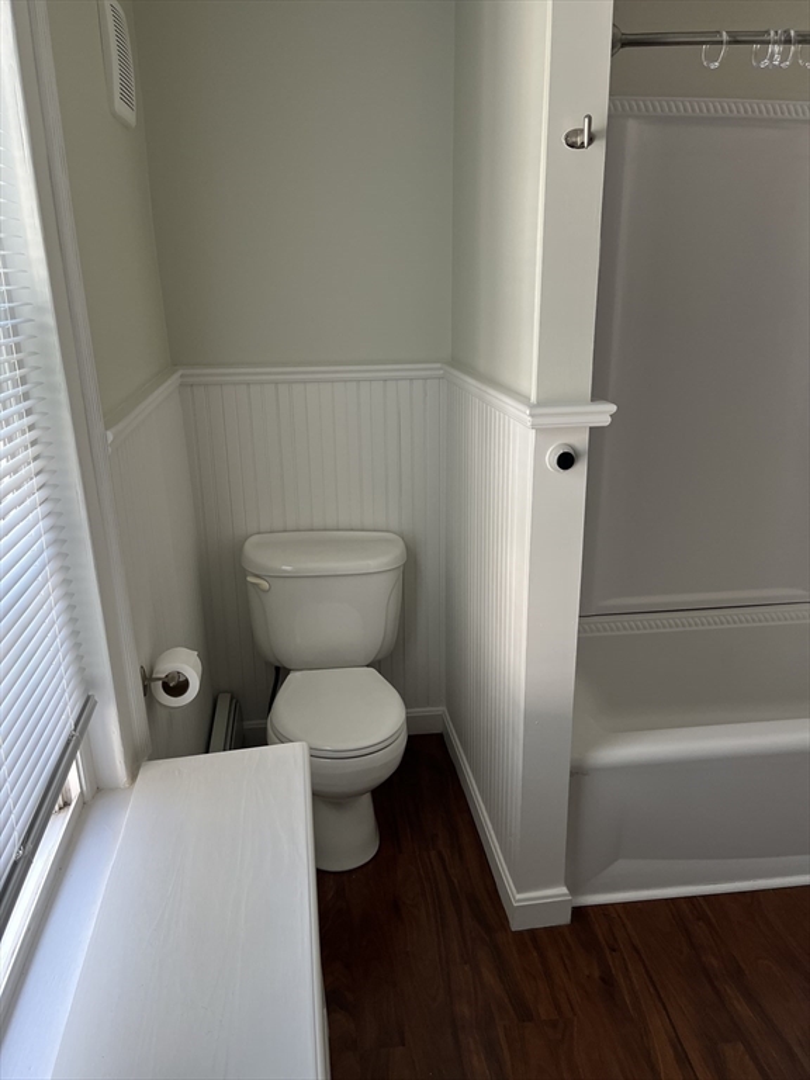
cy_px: 540
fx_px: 811
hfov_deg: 53.1
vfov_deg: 67.3
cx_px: 405
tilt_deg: -19.9
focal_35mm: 26
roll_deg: +1.3
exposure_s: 1/112
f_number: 1.6
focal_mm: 5.1
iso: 125
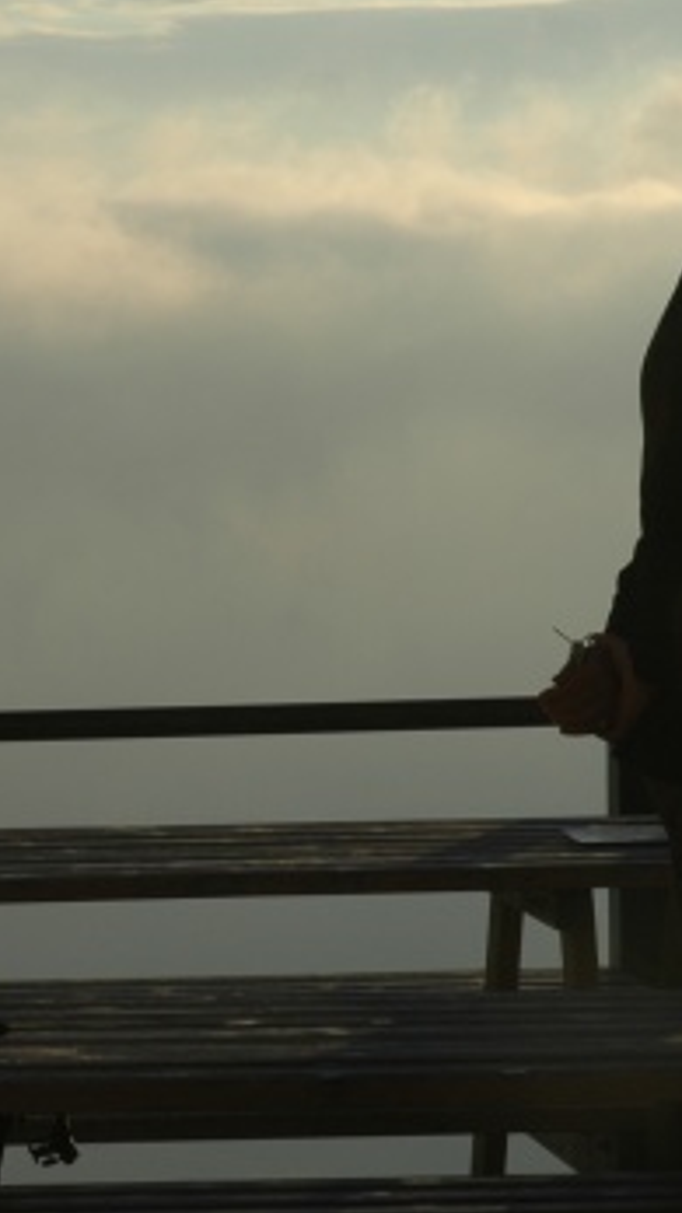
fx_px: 5888
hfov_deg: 6.6
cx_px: 51
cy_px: 608
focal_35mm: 183
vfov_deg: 11.8
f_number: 14
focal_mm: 56
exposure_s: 1/250
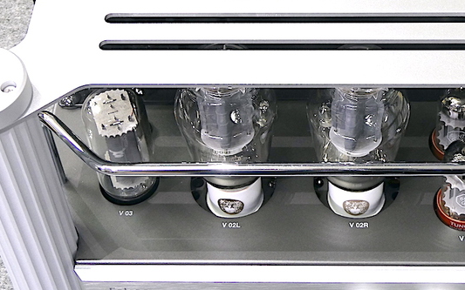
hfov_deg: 24.6
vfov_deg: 15.5
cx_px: 284
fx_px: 1064
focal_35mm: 84
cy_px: 70
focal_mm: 7.8
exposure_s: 1/5
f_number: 3.9
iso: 100
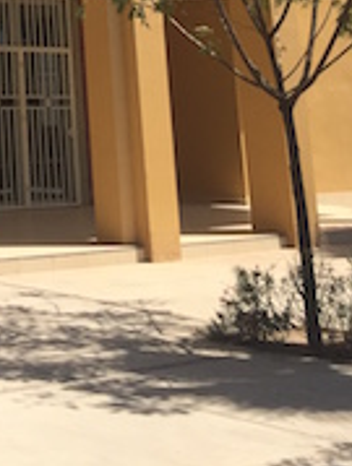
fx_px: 1310
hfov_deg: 14.4
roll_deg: +0.4
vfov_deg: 17.5
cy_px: -289
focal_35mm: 97
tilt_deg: +17.1
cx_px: -162
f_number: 2.2
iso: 32
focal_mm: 4.15
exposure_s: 1/1883
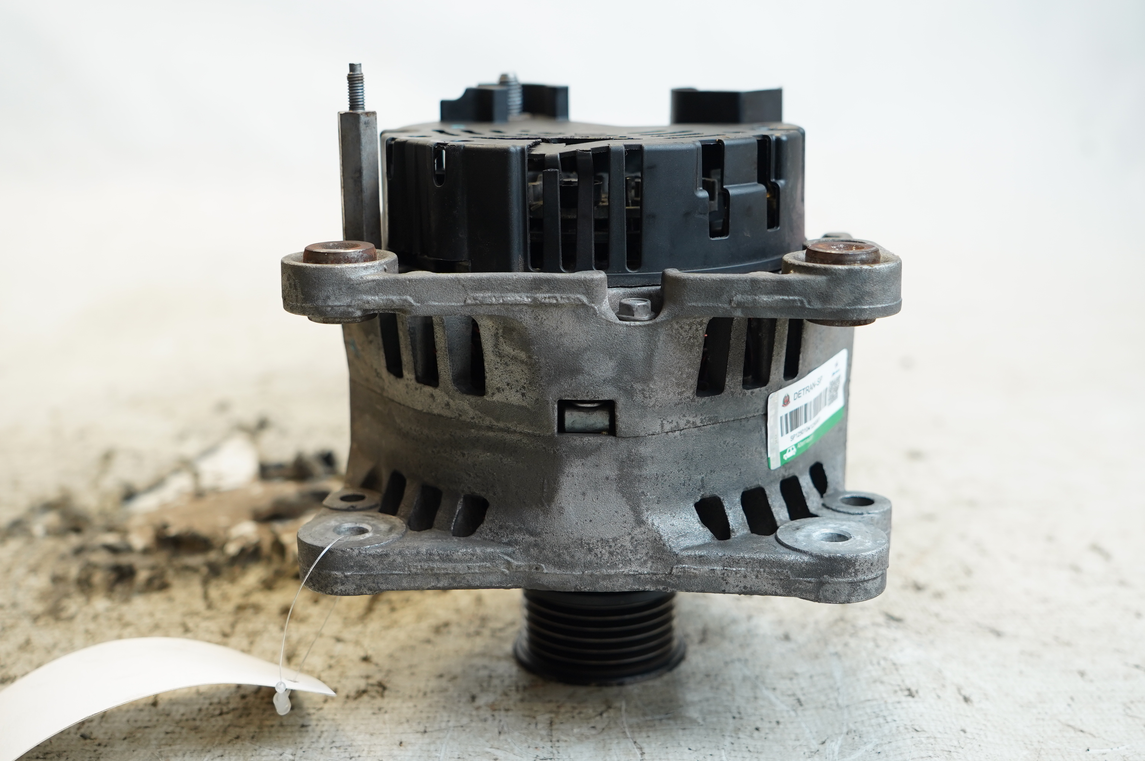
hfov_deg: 43.6
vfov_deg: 29.8
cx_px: 572
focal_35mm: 45
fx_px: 1430
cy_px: 380
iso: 320
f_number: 4
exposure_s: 1/60
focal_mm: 30
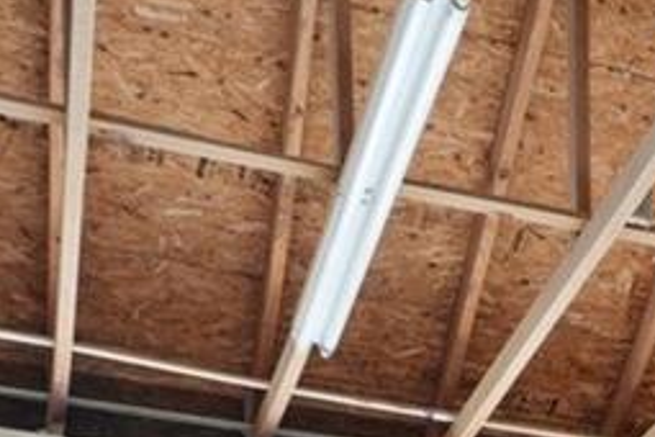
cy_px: 1154
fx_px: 2056
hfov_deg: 14.6
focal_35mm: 113
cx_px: 1351
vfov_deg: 10.1
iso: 640
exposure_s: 1/1.67
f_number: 8
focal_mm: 18
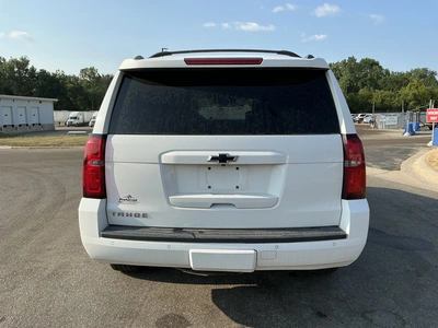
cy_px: 164
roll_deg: +0.4
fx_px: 354
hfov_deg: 63.4
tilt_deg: -4.3
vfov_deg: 49.7
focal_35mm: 28
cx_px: 219
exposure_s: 1/1412
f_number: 1.8
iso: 25
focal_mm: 3
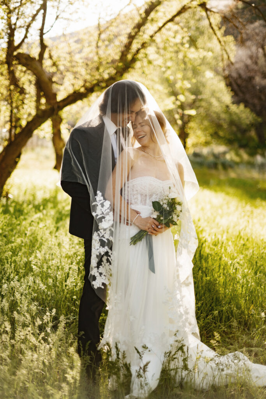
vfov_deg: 39.6
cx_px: 133
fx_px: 554
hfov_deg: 27.0
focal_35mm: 50
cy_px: 200
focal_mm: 50
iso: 250
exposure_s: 1/2000
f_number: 1.4
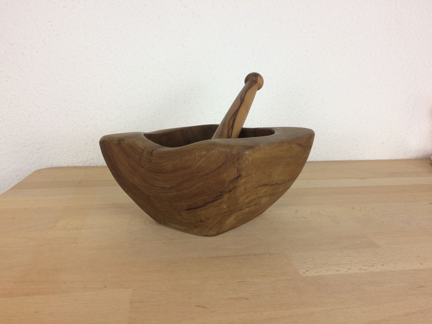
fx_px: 362
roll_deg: -0.6
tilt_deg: -11.5
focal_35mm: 29
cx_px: 216
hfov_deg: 61.7
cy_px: 162
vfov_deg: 48.2
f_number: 2.2
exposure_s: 1/50
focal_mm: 4.15
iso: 40
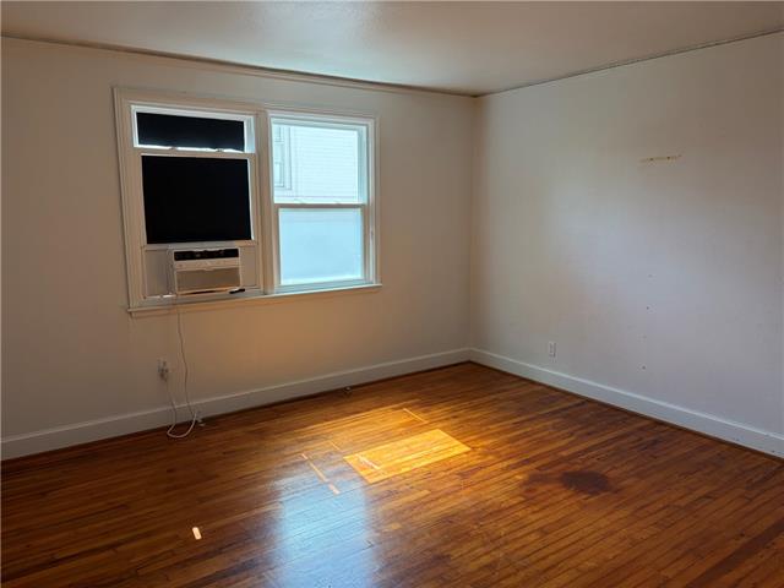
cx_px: 392
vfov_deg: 53.1
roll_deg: +0.3
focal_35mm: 26
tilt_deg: -9.9
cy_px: 294
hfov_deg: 67.3
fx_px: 589
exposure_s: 1/125
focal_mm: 5.96
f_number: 1.6
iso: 50
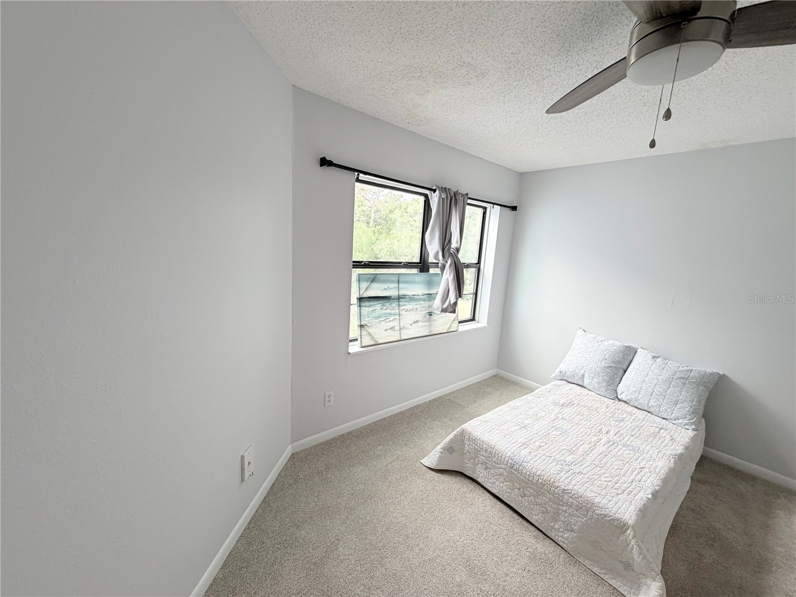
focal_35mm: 14
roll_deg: -4.5
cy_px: 298
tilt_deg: -9.3
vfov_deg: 85.7
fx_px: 322
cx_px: 398
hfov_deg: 102.1
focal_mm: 2.22
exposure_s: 1/120
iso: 250
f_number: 2.2
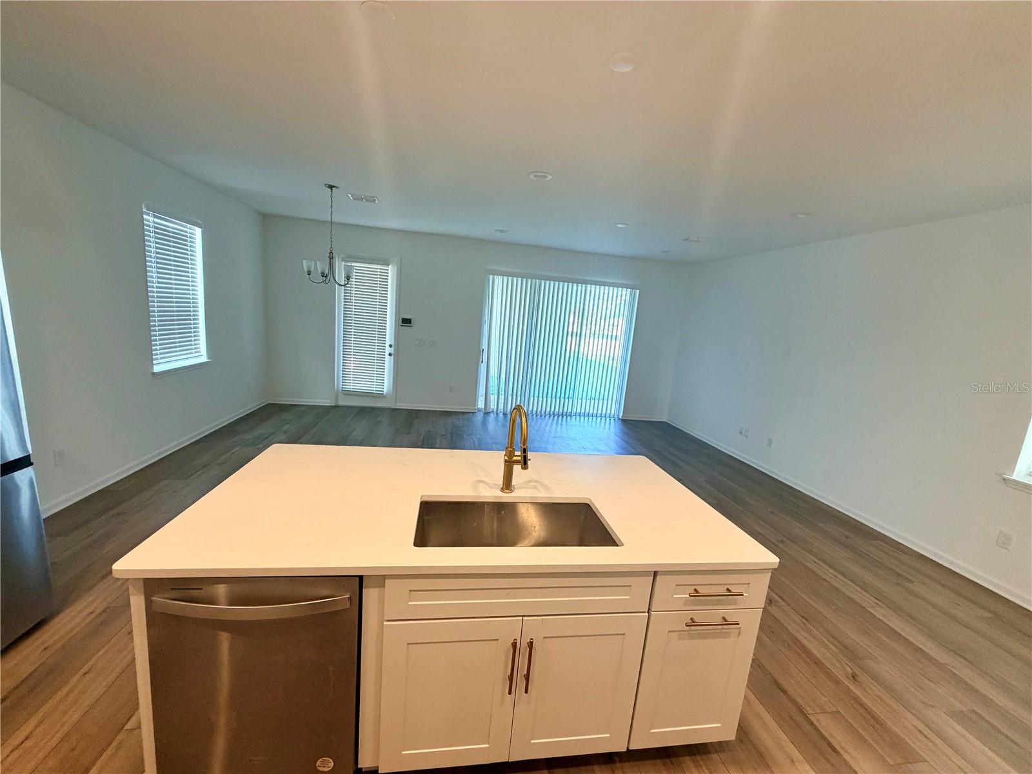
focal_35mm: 14
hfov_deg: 102.1
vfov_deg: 85.7
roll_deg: -4.7
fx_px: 417
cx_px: 516
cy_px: 387
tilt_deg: -9.1
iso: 160
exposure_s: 1/120
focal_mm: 2.22
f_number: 2.2
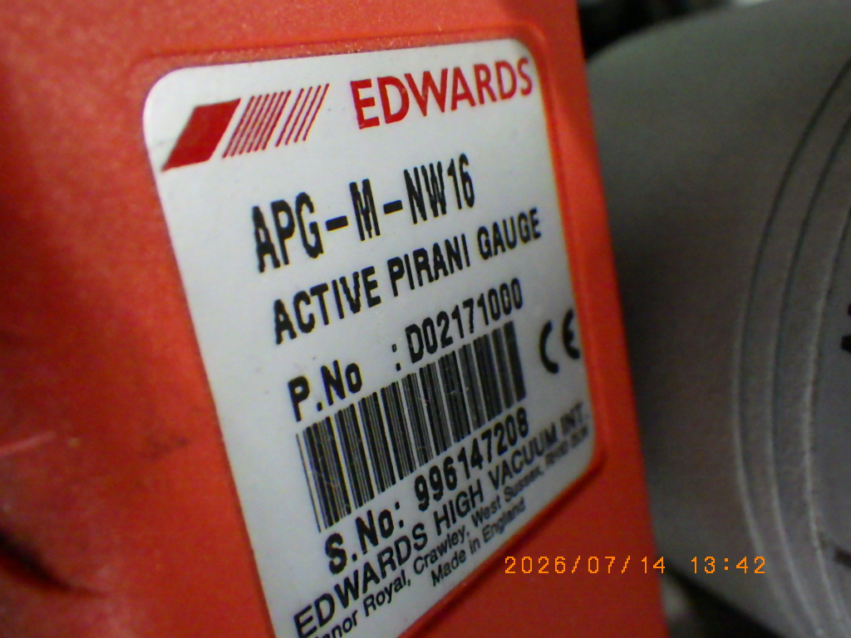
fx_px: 836
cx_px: 426
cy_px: 319
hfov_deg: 54.0
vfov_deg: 41.8
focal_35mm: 34
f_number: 3.8
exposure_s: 1/50
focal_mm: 6.1
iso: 1250
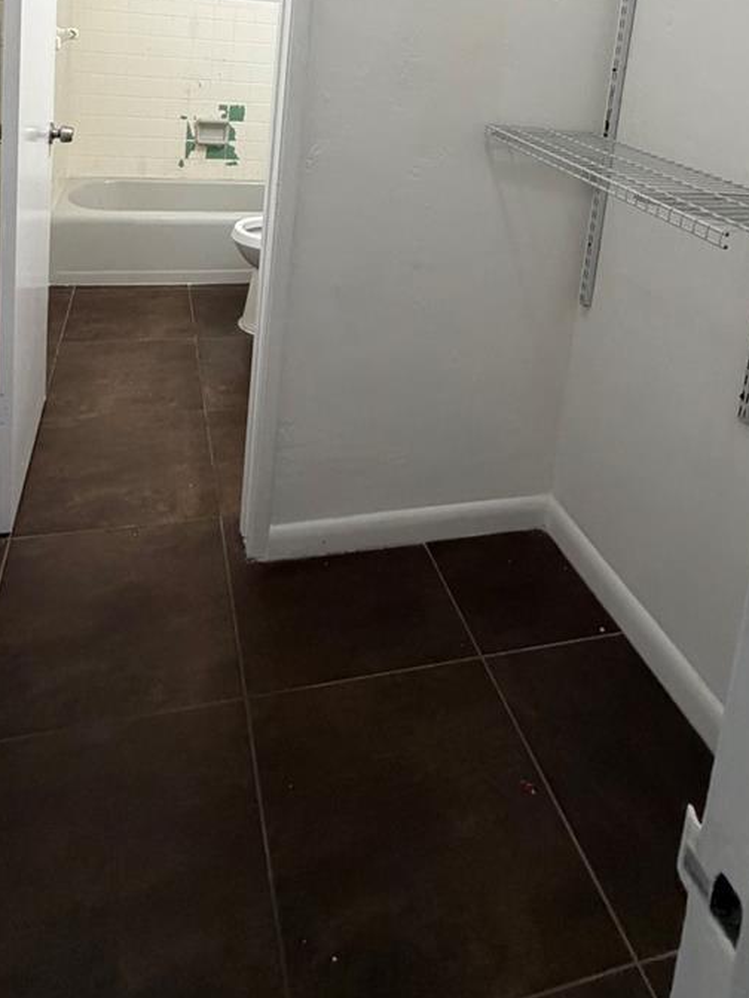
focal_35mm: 25
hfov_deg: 54.8
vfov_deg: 60.1
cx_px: 345
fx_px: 721
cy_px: 120
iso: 320
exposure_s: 1/120
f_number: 2.2
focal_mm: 2.22
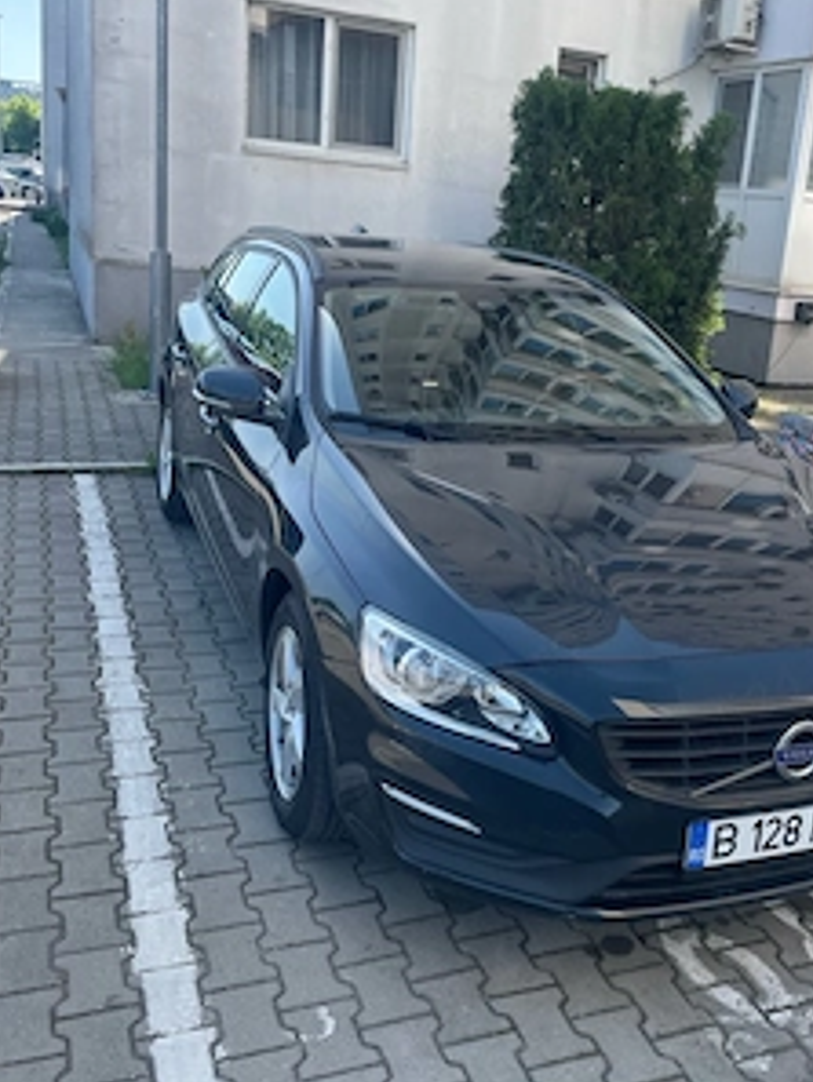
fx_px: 1095
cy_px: 474
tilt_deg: -11.6
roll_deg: -4.2
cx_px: 536
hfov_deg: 40.3
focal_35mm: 35
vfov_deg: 52.5
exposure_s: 1/947
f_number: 1.6
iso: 32
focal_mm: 4.2
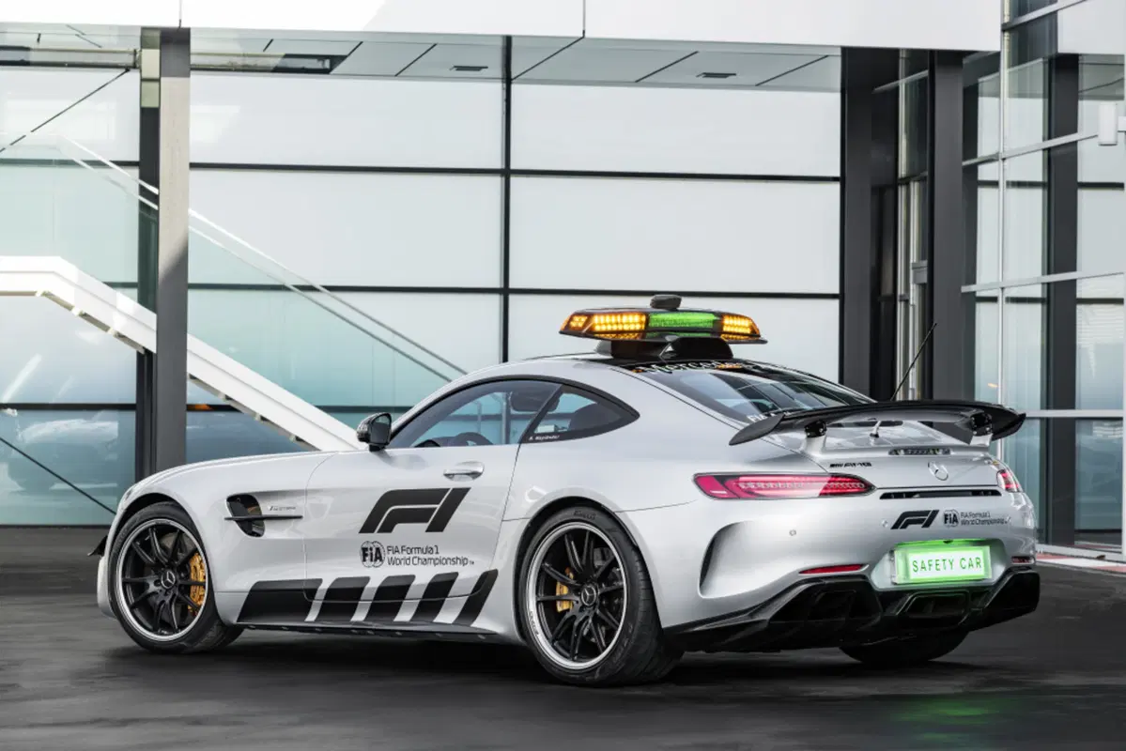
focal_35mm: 110
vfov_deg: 12.5
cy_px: 376
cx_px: 563
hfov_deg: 18.6
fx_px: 3441
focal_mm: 110
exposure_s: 1/80
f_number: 8
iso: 100
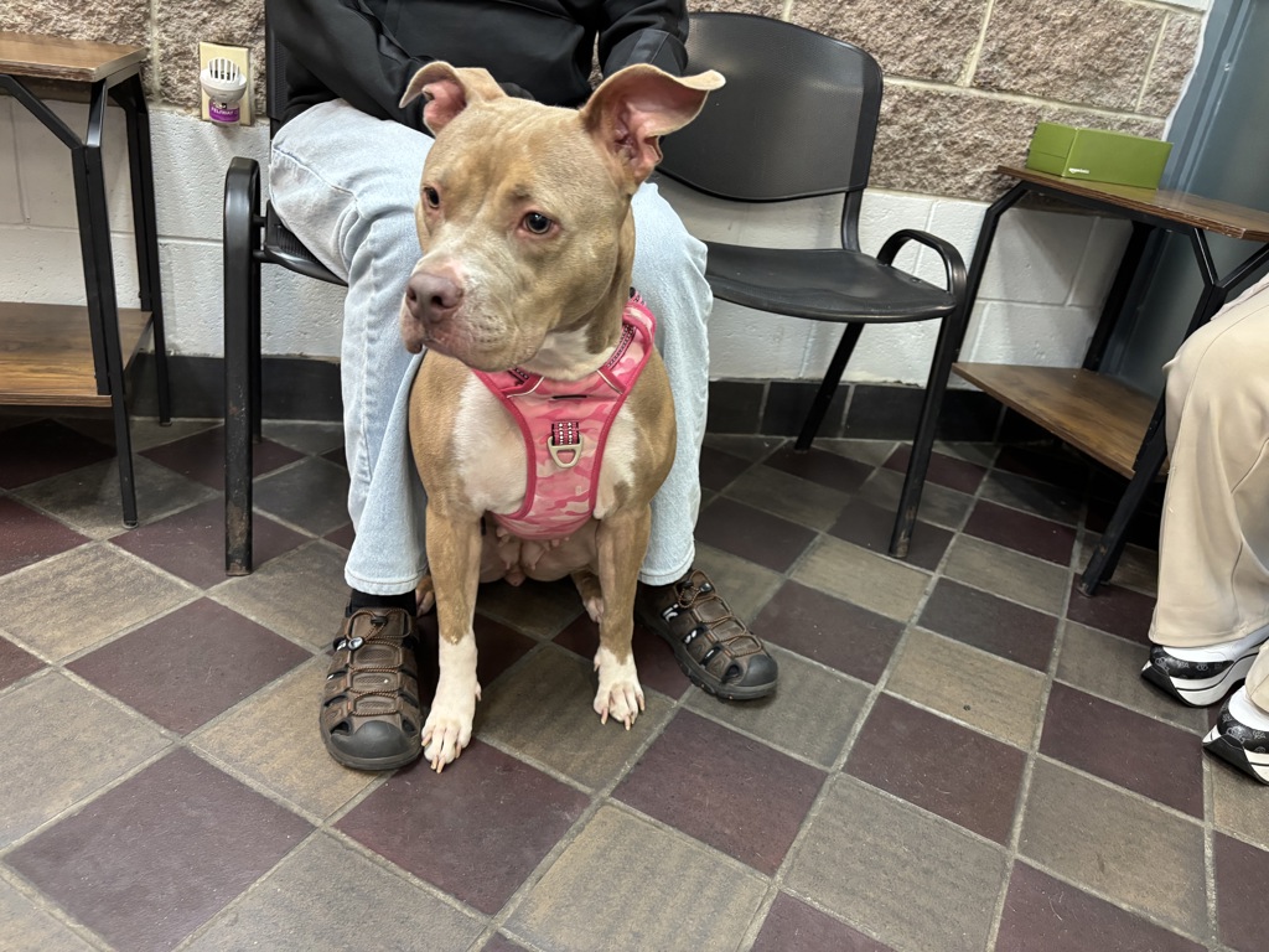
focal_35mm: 26
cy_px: 476
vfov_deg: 53.1
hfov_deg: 67.3
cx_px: 634
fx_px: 953
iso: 320
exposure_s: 1/60
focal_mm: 5.96
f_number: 1.6
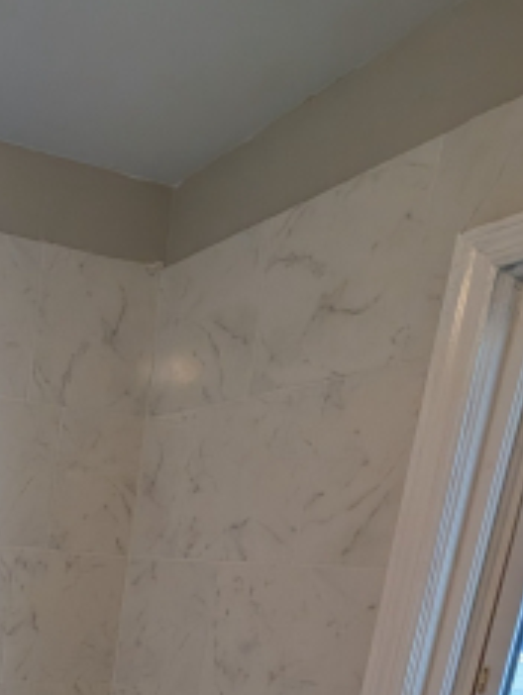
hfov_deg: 33.5
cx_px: -113
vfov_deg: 44.1
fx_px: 684
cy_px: 728
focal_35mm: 34
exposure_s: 1/569
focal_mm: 2.02
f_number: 1.7
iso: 121
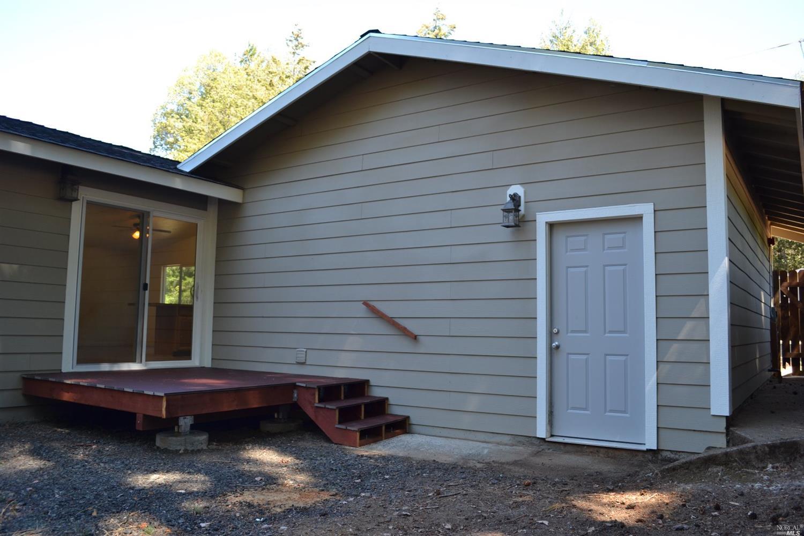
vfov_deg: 47.9
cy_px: 268
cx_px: 402
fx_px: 603
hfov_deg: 67.4
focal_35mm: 27
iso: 100
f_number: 4
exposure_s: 1/60
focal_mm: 18
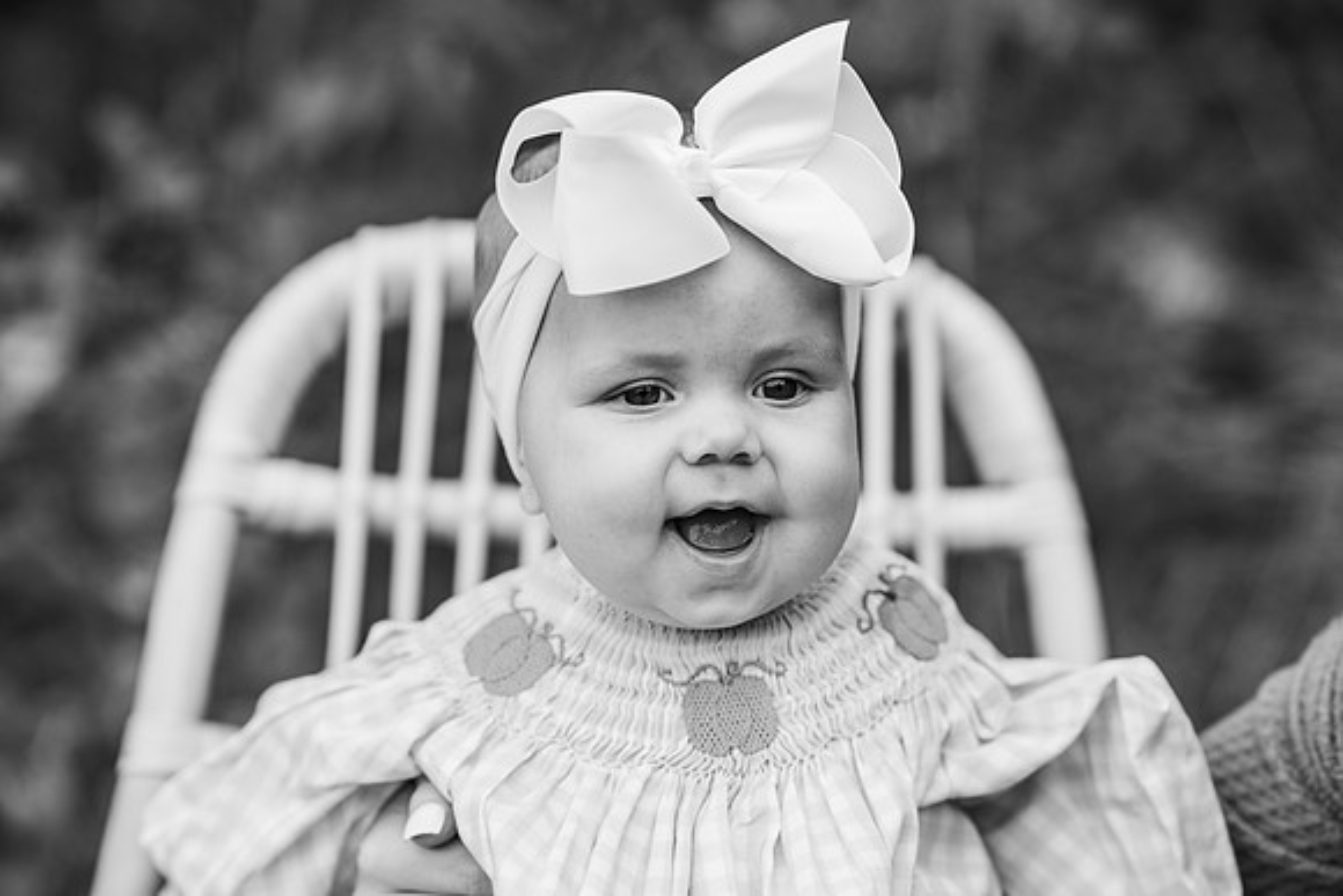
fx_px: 3172
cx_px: 672
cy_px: 448
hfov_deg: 23.9
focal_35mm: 85
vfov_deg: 16.1
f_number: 2.5
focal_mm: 85
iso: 125
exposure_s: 1/500
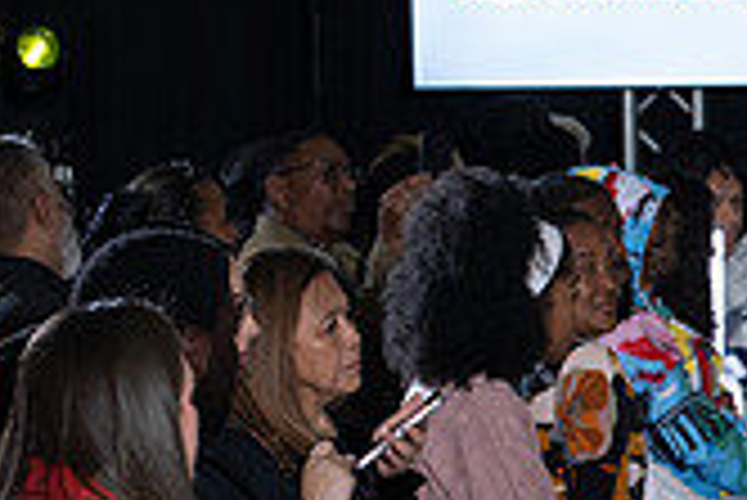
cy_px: 633
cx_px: 1251
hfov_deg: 7.2
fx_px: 5815
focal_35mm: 280
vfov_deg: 4.9
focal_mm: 80
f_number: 5
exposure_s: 1/160
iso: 1250
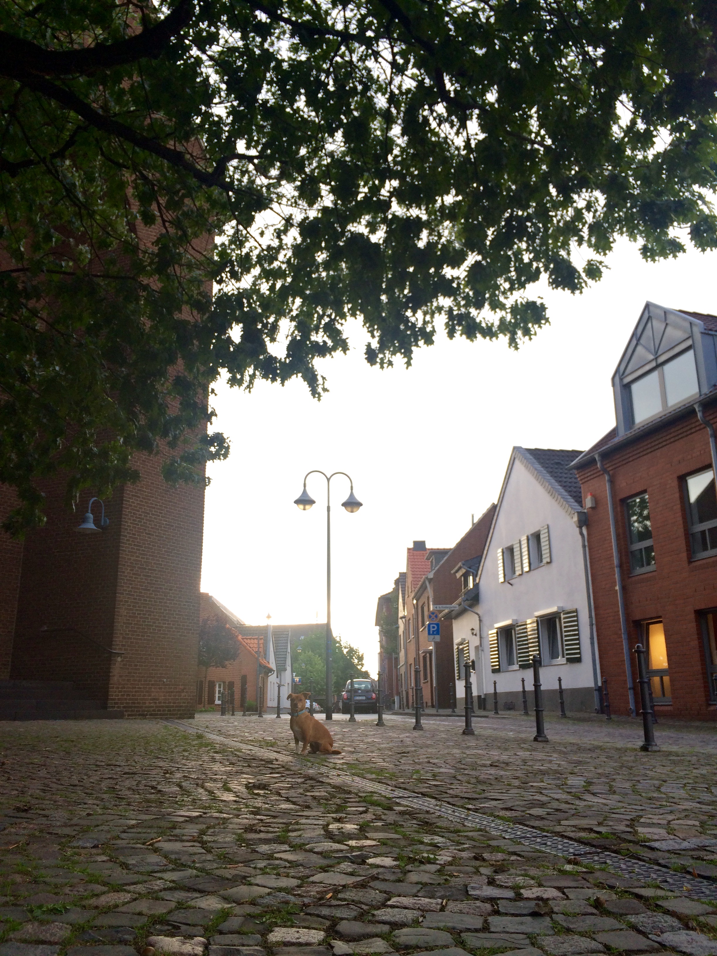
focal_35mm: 29
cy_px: 478
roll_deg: +1.3
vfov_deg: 61.7
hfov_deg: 48.2
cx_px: 358
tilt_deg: +16.0
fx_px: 801
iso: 40
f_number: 2.2
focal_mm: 4.15
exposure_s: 1/60
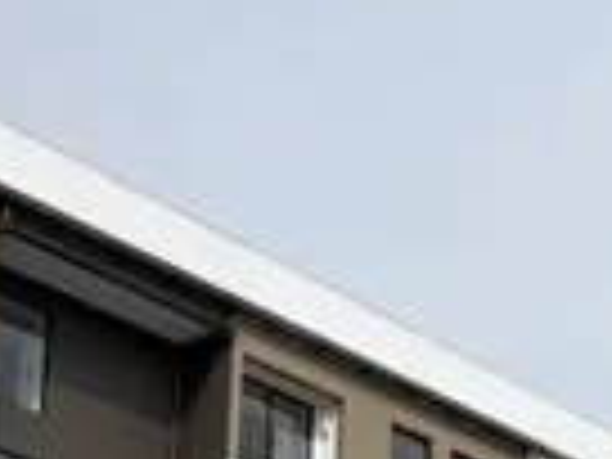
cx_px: 736
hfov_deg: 15.7
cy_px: 868
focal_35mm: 121
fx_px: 2139
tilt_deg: +15.7
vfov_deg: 11.3
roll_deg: -1.0
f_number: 1.6
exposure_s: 1/5814
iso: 50
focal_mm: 5.96
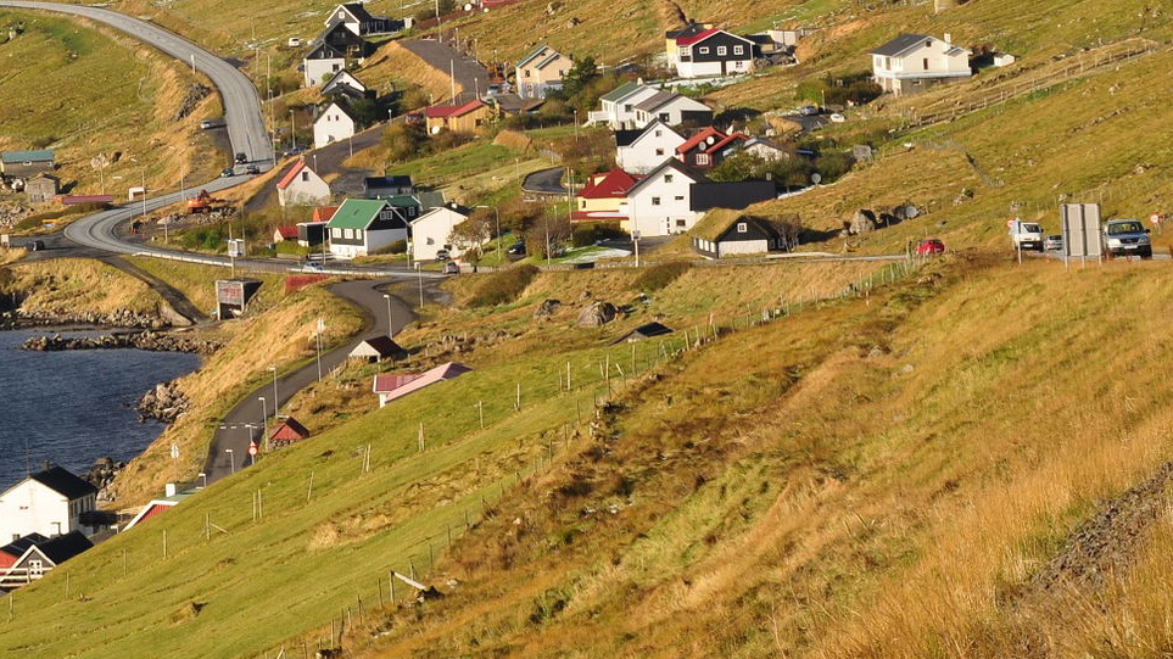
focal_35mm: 194
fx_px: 6032
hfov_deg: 11.0
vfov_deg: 6.2
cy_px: -110
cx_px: 24
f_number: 10
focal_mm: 62
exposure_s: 1/250
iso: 200
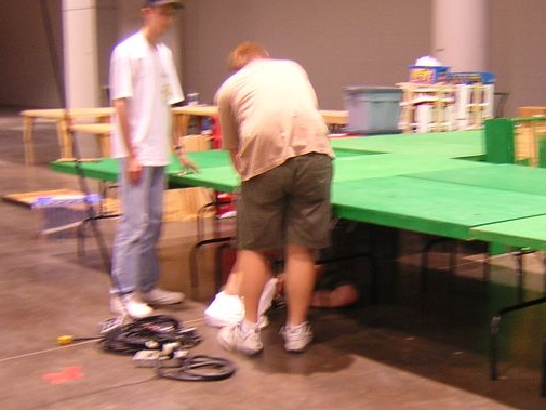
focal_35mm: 57
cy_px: 225
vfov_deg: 25.7
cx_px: 402
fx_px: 899
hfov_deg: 33.2
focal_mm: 4.7
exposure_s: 1/4.4
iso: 228
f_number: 2.6
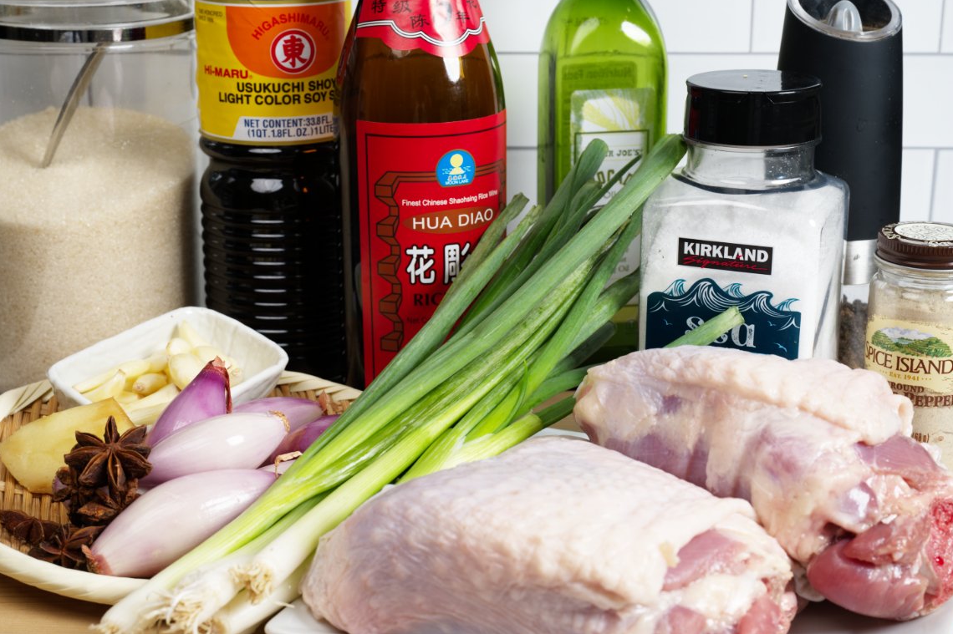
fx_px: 1588
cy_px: 301
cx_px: 473
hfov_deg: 33.4
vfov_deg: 22.6
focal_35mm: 60
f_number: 11
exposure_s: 1/60
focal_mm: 57
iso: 200
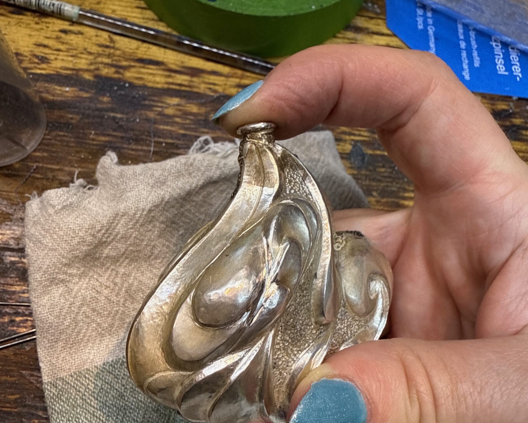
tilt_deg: -70.2
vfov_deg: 43.4
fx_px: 516
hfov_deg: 54.2
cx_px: 264
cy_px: 308
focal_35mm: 33
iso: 50
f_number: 2.2
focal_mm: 2.22
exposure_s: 1/261
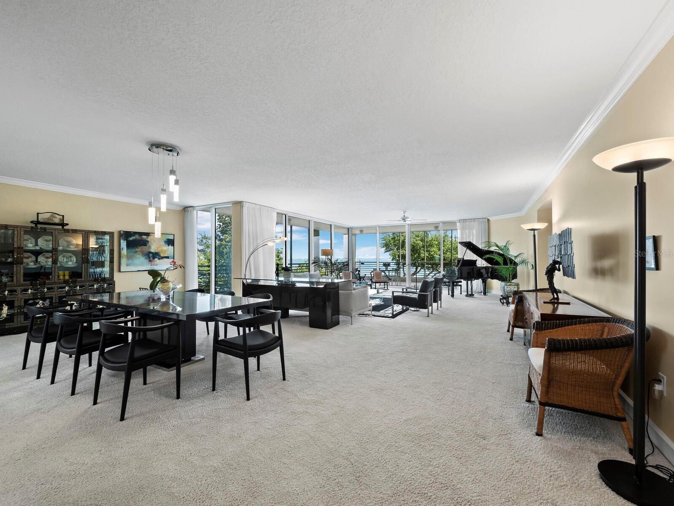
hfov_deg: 102.0
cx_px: 337
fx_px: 273
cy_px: 253
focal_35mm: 14
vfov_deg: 85.7
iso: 320
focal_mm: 7
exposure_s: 1/4
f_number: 10
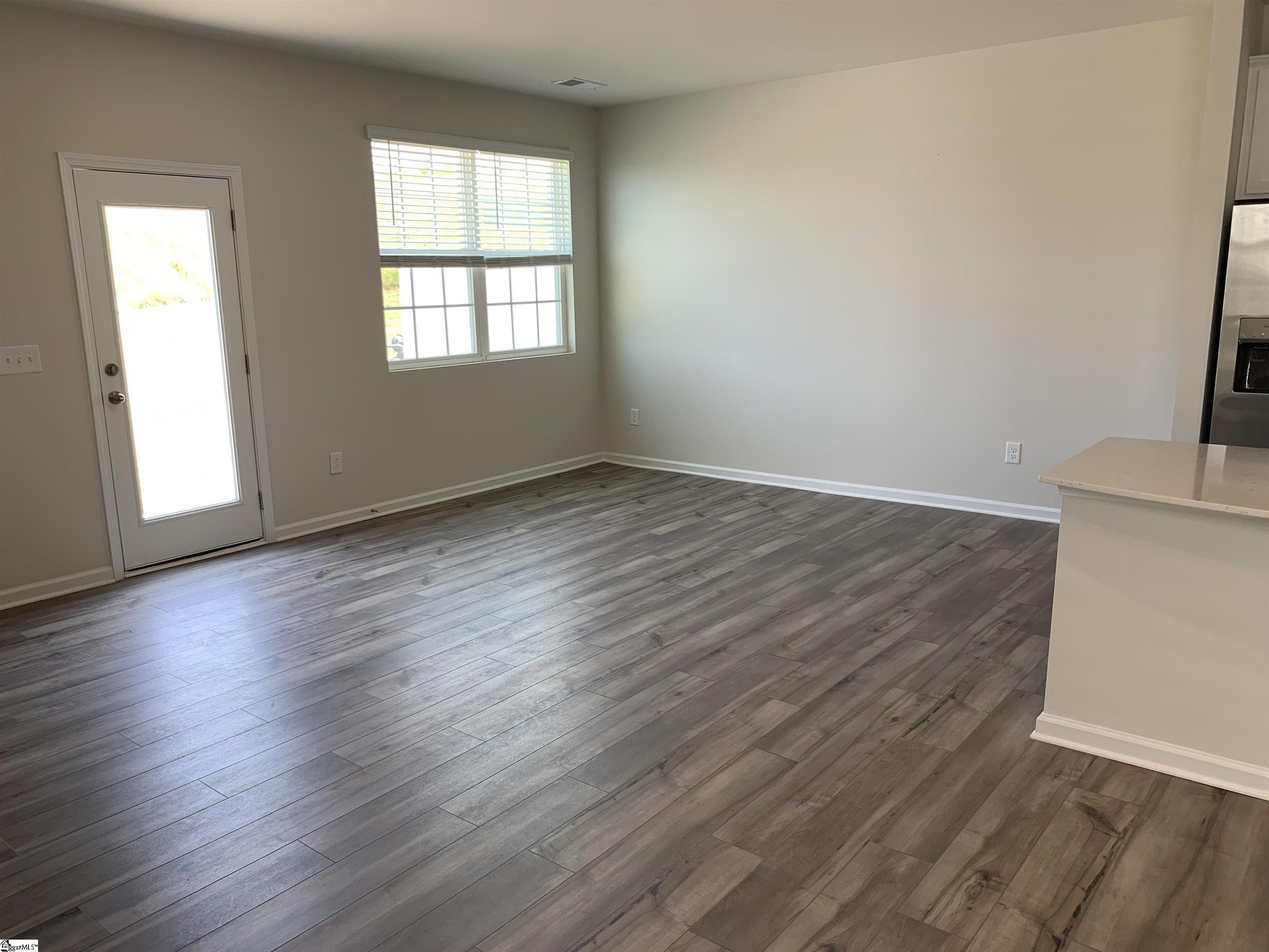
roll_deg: +2.0
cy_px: 476
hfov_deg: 67.3
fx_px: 953
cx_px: 634
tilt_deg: -10.4
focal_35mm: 26
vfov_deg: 53.1
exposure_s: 1/120
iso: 50
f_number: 1.8
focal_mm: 4.25
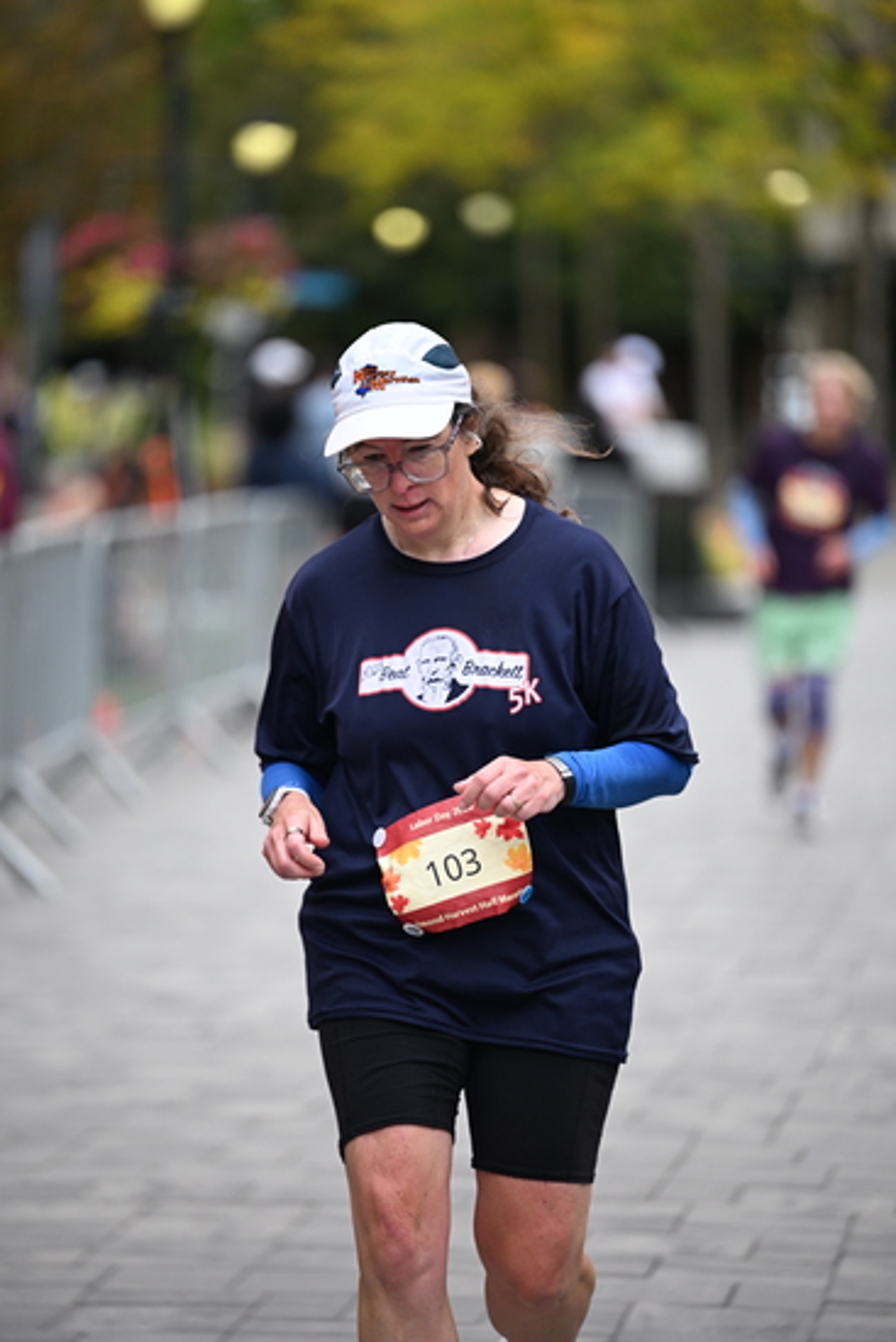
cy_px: 671
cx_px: 448
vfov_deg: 11.7
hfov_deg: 7.9
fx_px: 6529
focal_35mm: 175
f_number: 2.8
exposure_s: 1/2500
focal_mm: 175
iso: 640
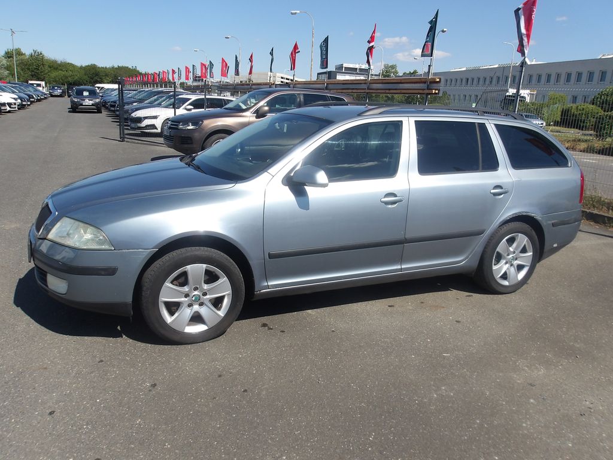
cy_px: 230
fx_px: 478
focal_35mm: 27
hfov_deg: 65.3
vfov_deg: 51.4
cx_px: 306
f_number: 10.4
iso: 100
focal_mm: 4.9
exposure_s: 1/141
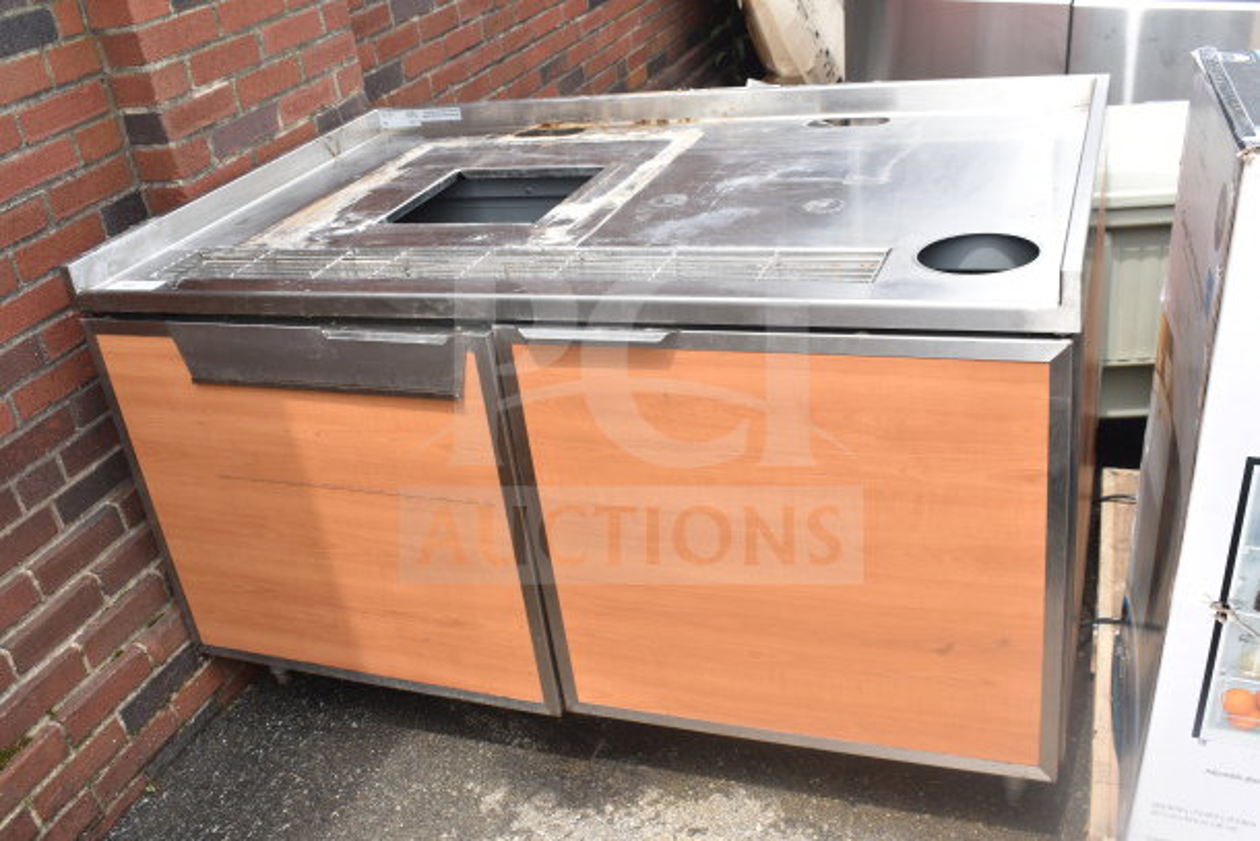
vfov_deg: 38.4
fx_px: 1208
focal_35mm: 34
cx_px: 630
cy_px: 420
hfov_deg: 55.1
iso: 200
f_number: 7.1
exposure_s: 1/200
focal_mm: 23
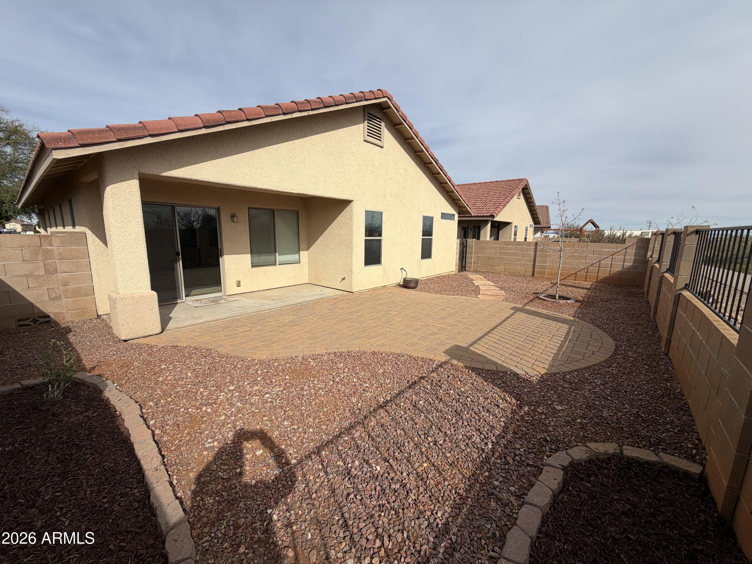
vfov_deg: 85.7
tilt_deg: -9.4
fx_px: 304
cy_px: 282
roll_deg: -0.2
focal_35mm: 14
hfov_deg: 102.1
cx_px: 376
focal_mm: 2.22
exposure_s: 1/1339
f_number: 2.2
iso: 20
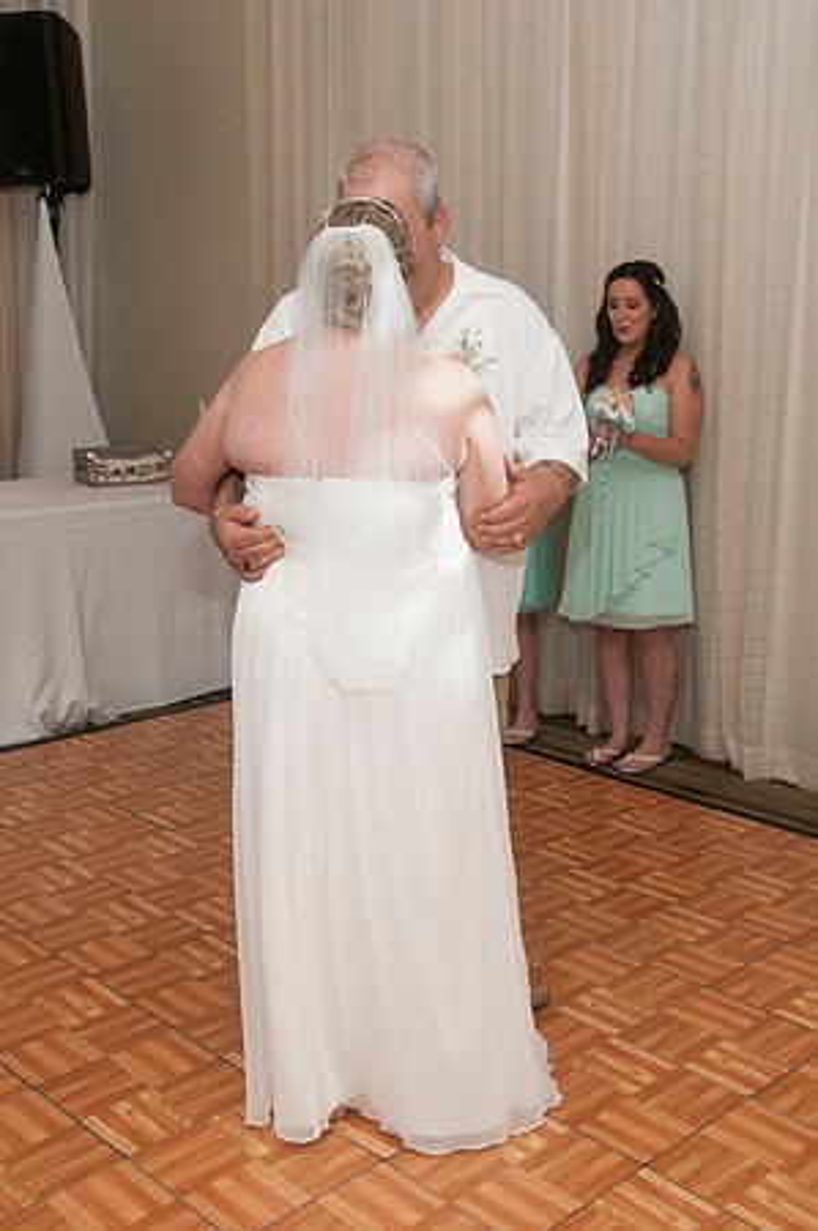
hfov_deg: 31.8
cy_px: 616
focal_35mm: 42
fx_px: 1435
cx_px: 409
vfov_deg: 46.4
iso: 400
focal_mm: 28
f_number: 5.6
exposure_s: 1/250
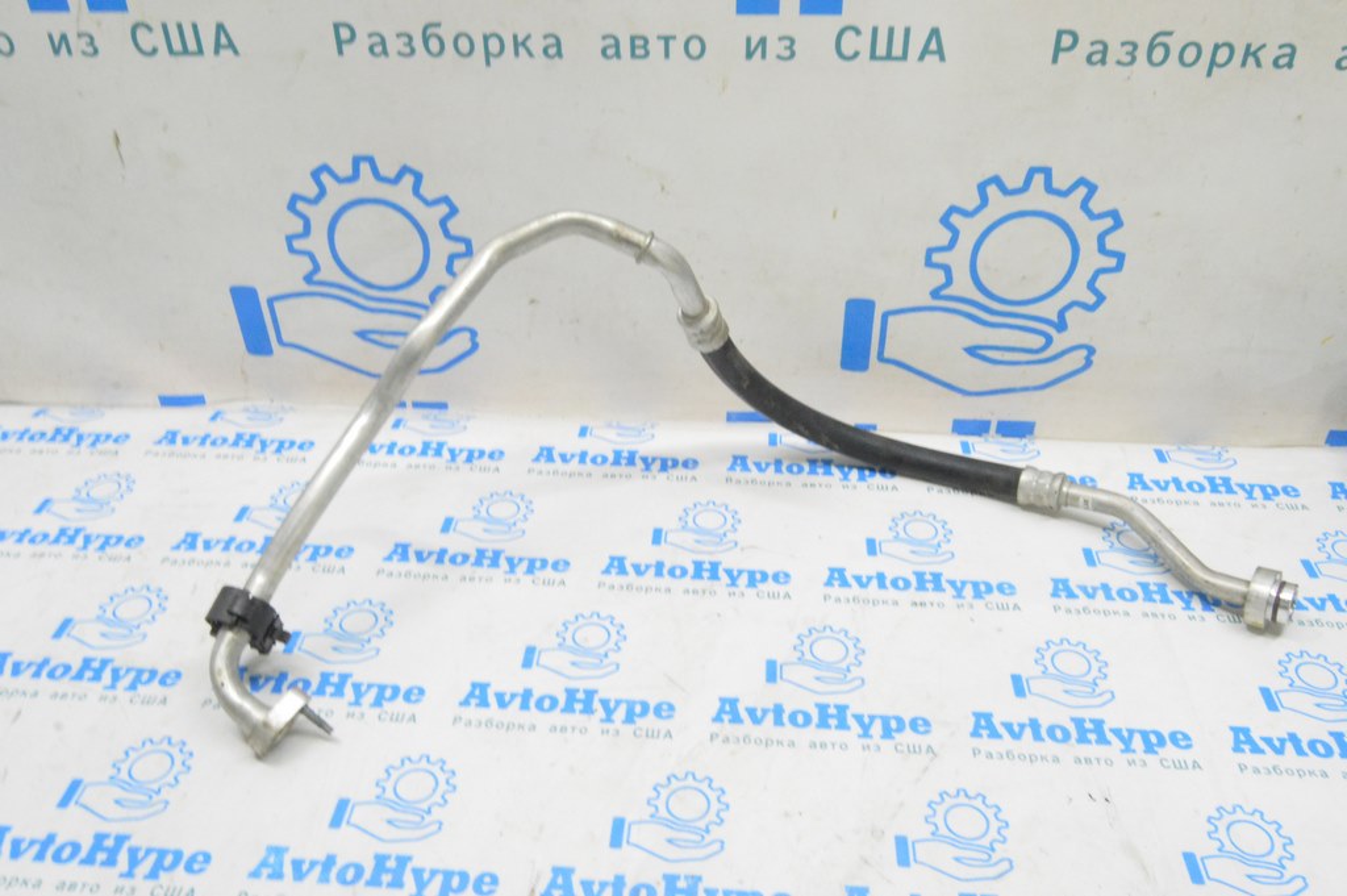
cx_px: 674
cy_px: 448
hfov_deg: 62.0
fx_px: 1122
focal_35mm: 30
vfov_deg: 43.5
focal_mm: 20
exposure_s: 1/15
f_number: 20
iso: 6400
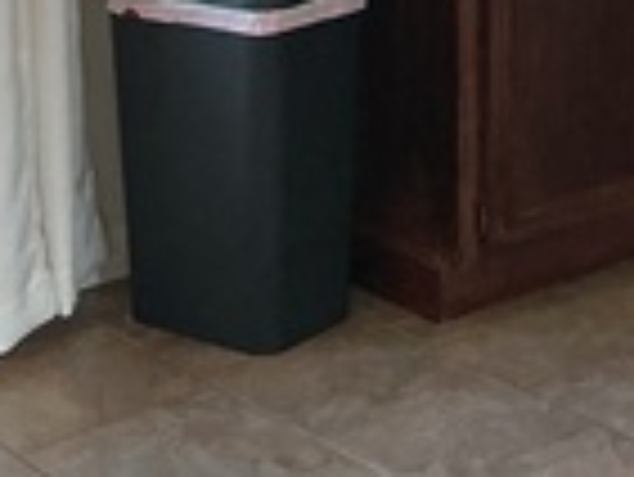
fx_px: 2511
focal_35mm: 137
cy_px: -432
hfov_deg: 14.2
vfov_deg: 10.1
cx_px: 645
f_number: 1.8
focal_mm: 3
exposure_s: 1/60
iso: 64
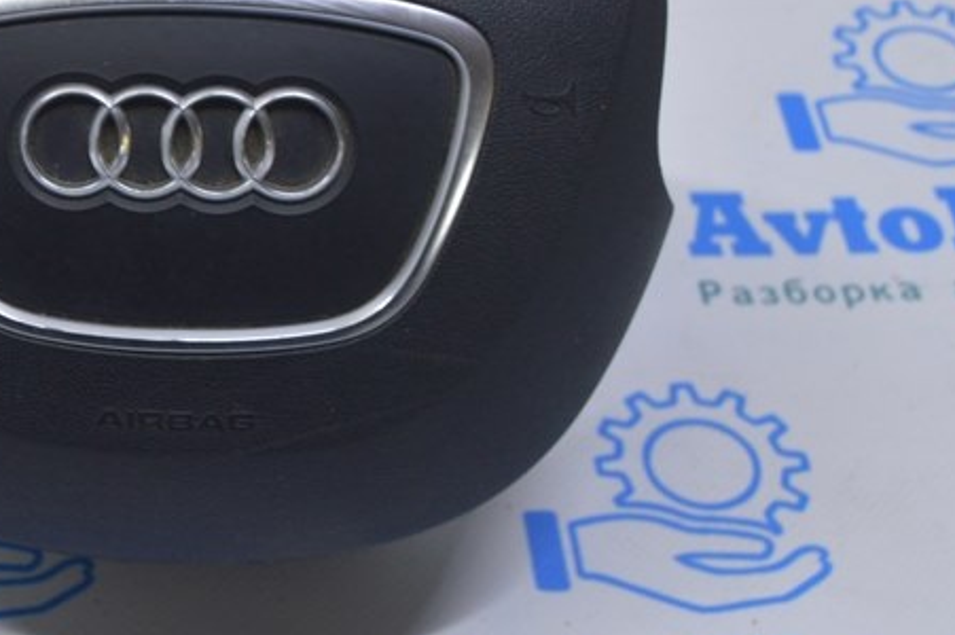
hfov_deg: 22.7
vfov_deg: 16.0
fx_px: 2257
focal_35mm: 85
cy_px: 204
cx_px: -66
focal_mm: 25
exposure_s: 1/30
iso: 400
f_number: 5.6
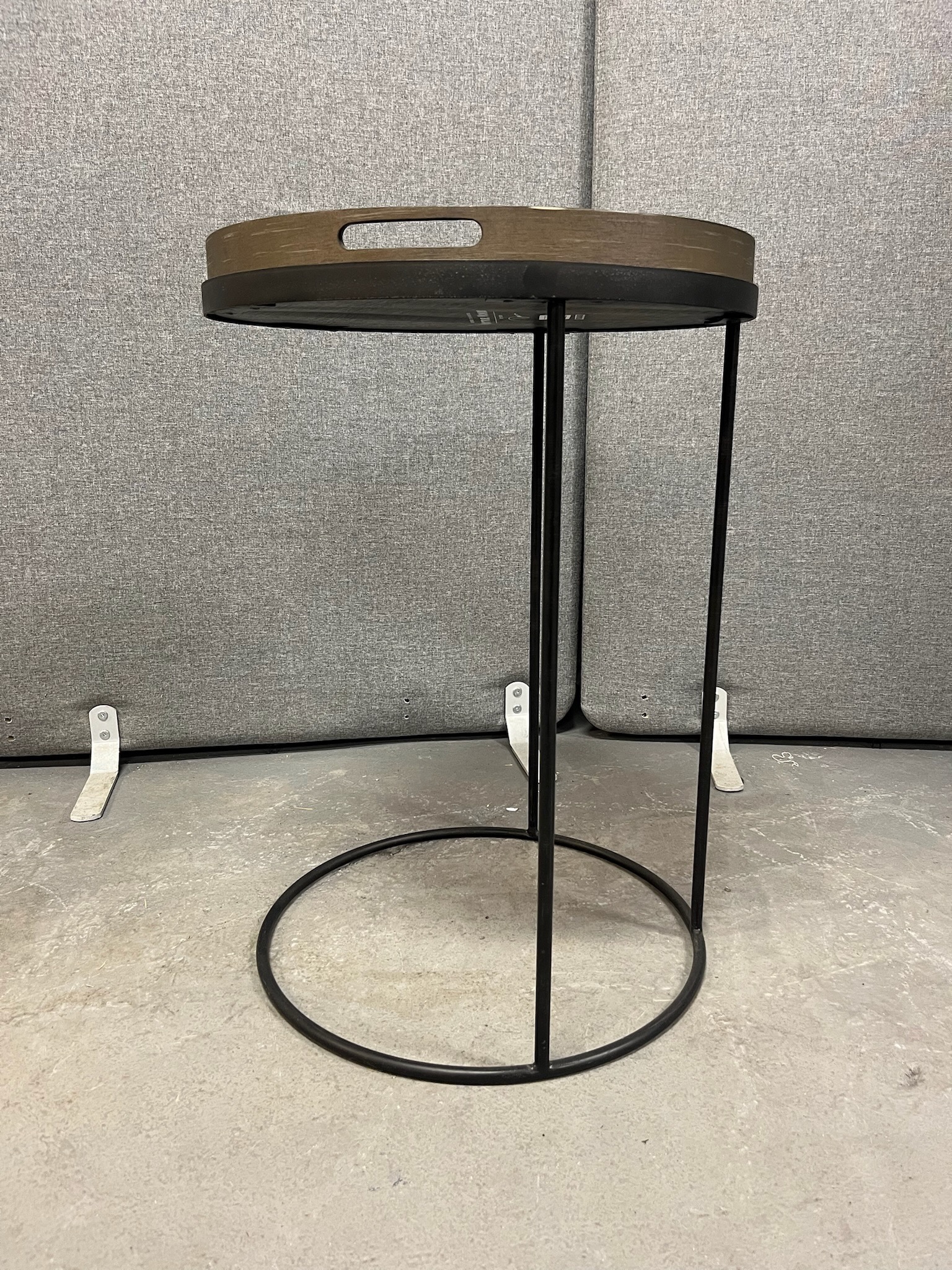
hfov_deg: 53.1
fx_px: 953
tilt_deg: -14.7
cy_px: 635
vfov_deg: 67.3
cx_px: 476
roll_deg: +0.5
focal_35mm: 26
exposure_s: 1/50
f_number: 1.6
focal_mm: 5.1
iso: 250
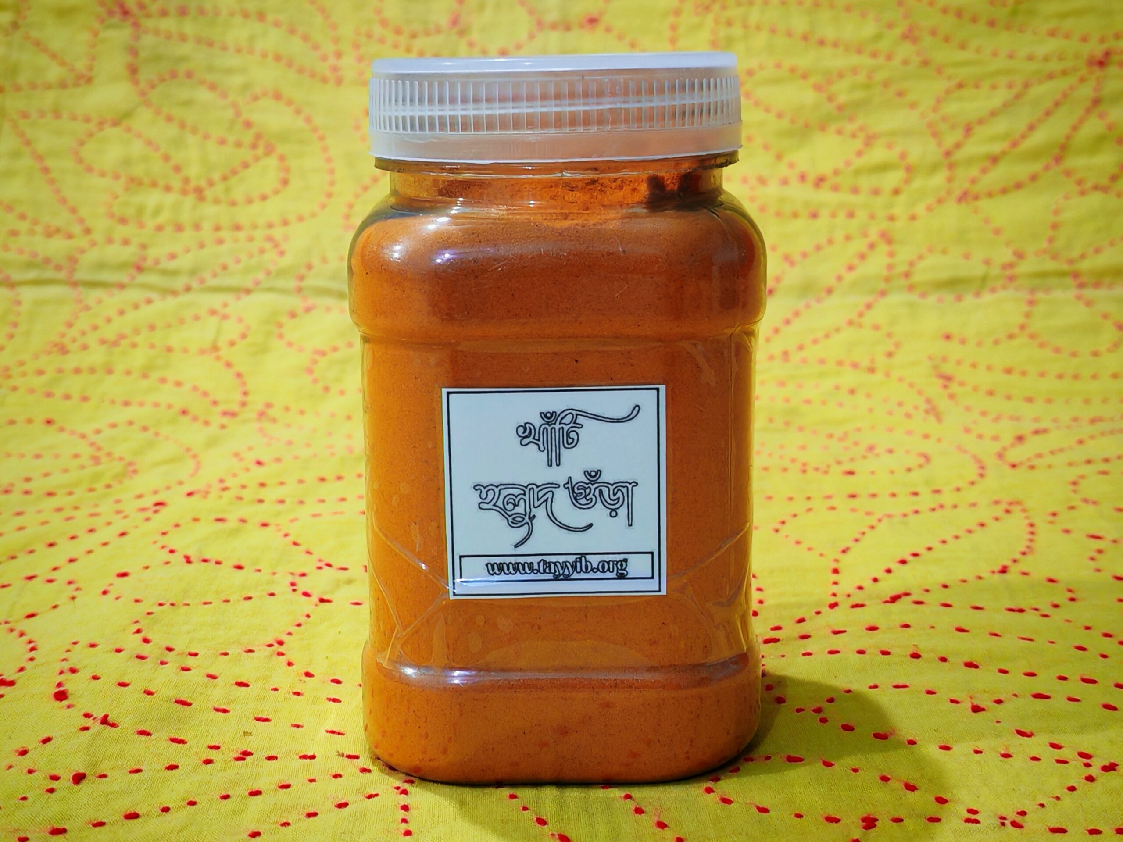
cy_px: 421
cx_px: 562
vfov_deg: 27.5
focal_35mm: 53
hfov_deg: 36.2
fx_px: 1719
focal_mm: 5.52
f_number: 1.95
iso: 400
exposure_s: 1/33
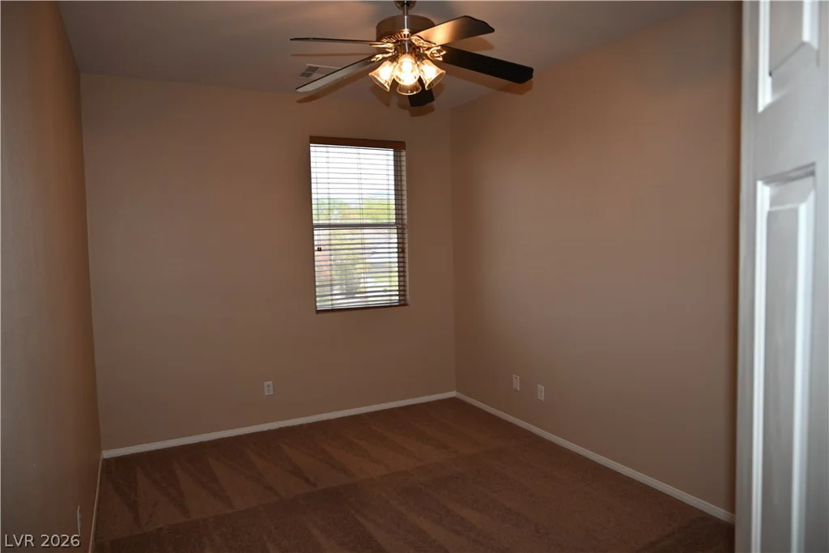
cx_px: 414
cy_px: 276
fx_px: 553
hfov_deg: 73.7
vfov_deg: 53.1
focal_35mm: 24
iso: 200
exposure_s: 1/80
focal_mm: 24
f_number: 5
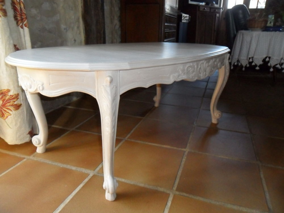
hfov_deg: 65.3
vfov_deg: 51.4
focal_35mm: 27
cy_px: 106
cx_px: 142
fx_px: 222
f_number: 3.5
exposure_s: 1/45
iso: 400
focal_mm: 4.9
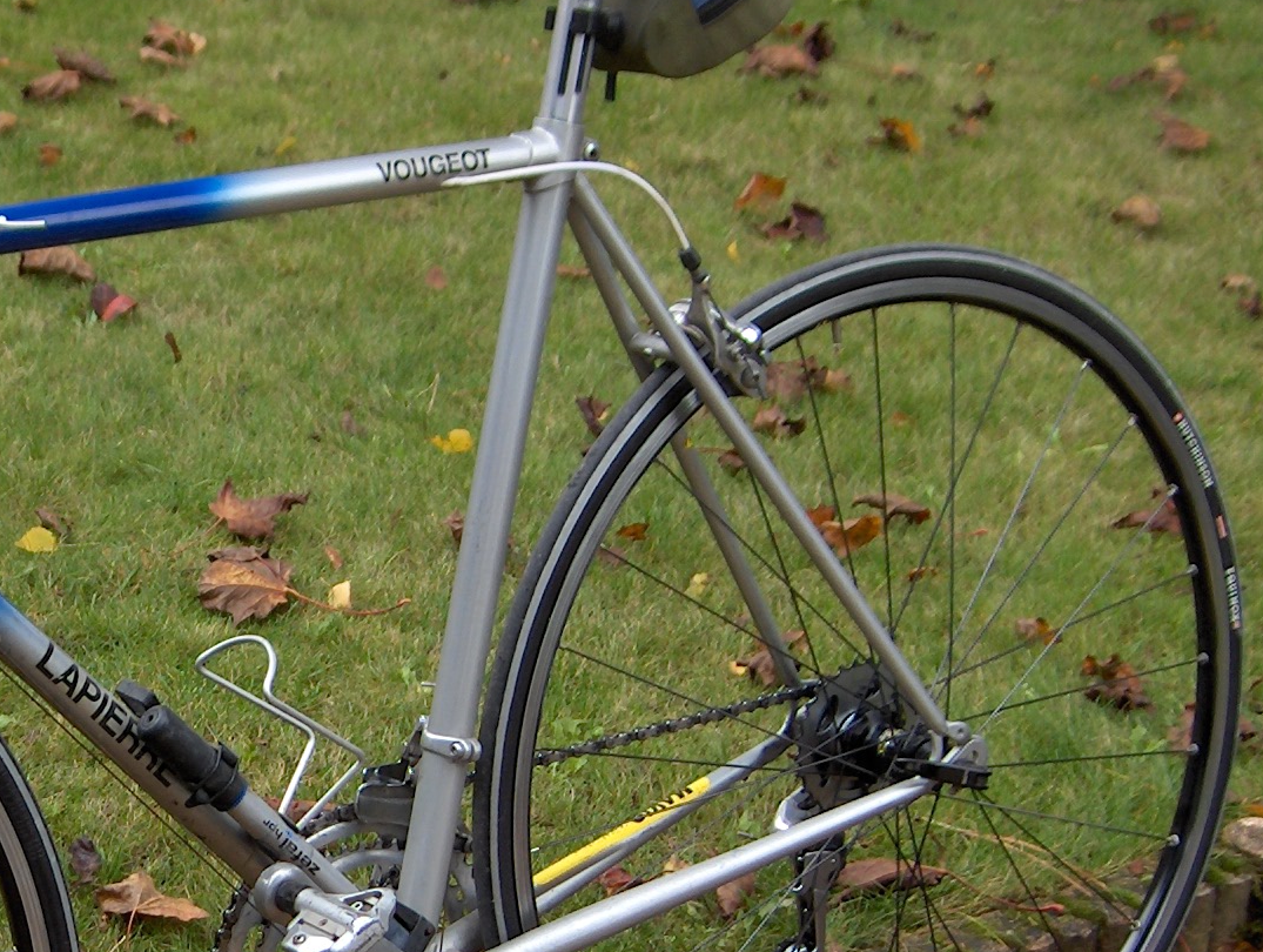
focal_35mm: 94
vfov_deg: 15.7
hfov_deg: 20.3
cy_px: 739
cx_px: 67
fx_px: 3435
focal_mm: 8
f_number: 2.8
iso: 100
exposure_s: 1/165
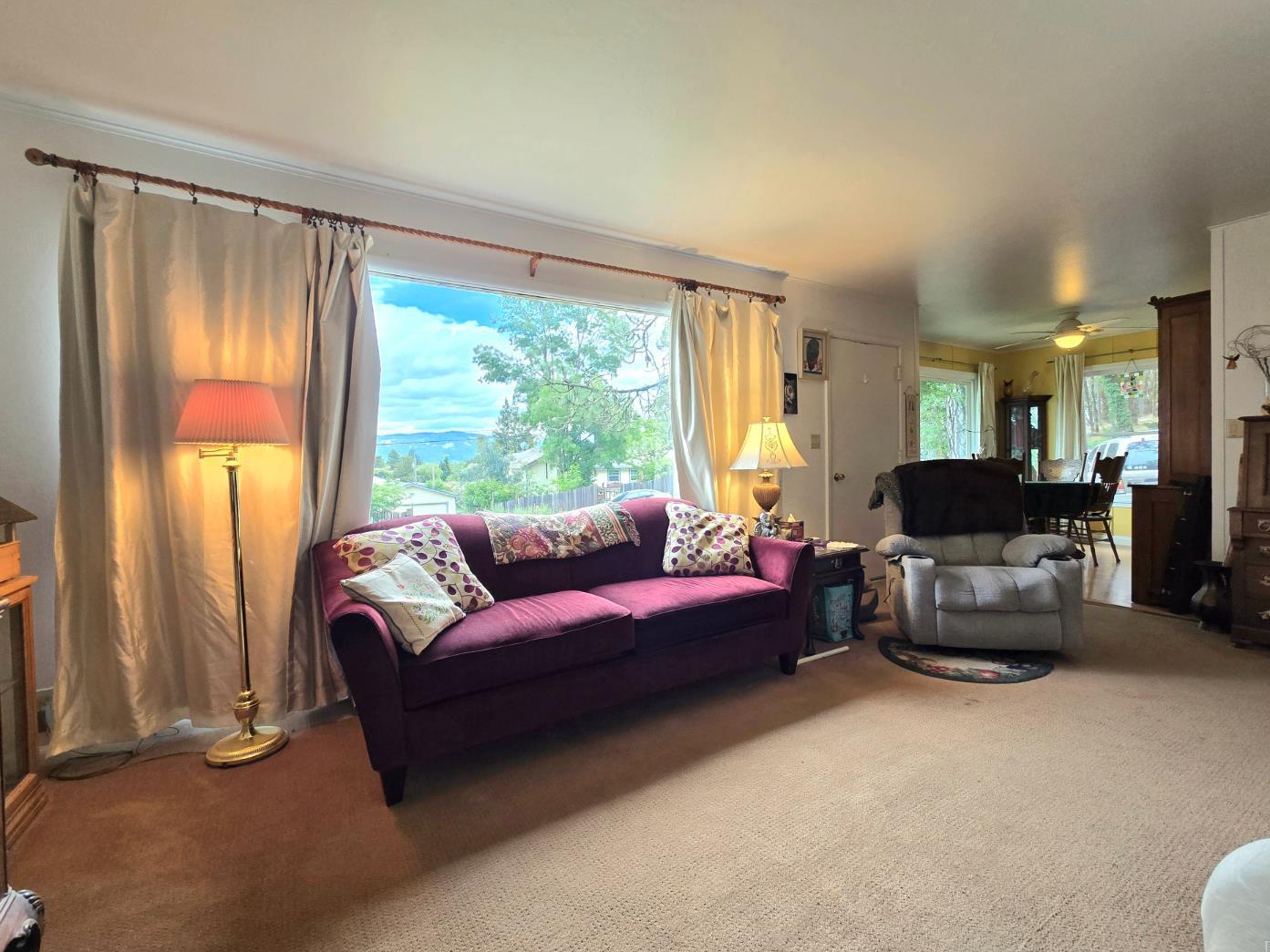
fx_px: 514
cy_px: 468
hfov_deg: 102.0
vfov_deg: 85.7
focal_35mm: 14
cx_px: 655
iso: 64
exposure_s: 1/120
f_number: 2.2
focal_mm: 2.2
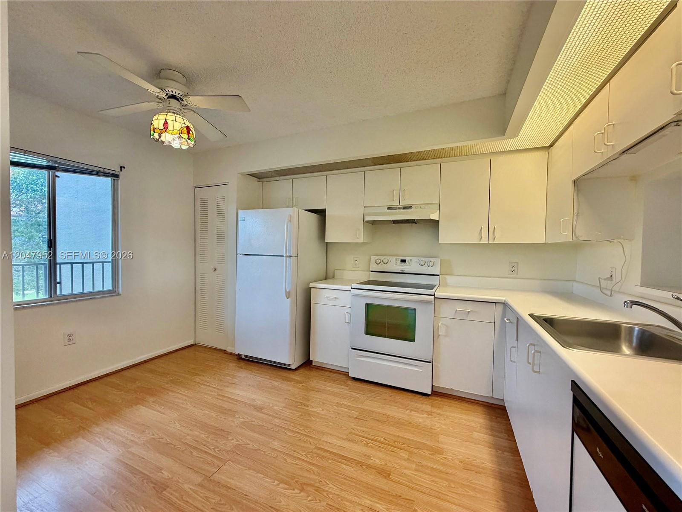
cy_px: 256
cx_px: 341
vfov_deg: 85.7
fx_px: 276
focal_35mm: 14
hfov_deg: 102.1
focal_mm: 2.22
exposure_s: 1/120
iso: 200
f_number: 2.2
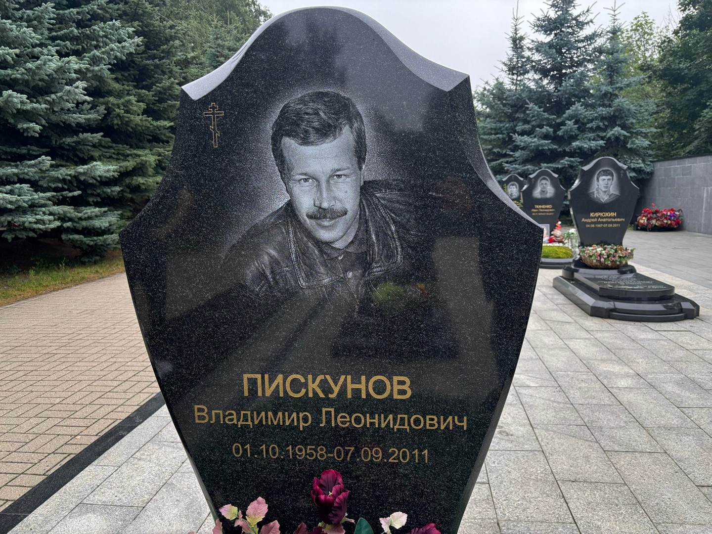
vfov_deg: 53.1
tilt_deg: -13.7
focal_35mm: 26
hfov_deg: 67.3
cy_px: 267
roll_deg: +1.1
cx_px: 356
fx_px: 535
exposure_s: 1/565
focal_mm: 5.96
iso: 50
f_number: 1.6
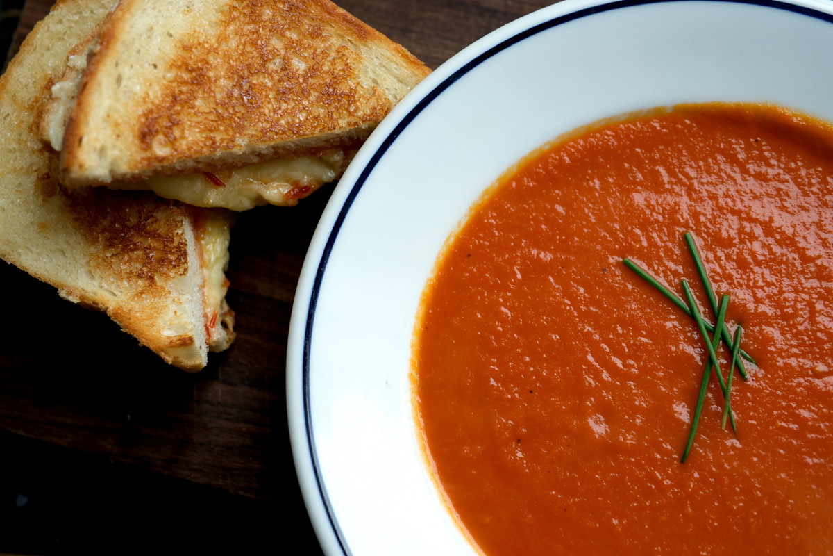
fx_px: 1041
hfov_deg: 43.6
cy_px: 278
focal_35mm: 45
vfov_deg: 29.9
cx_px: 416
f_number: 2.8
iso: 125
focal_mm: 30
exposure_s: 1/150
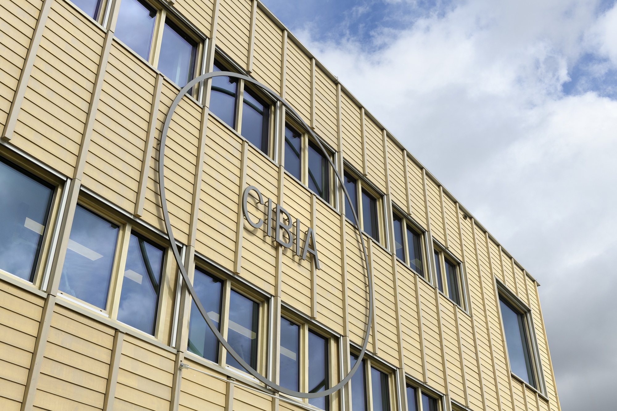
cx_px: 308
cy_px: 206
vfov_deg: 33.4
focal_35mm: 40
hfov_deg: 48.5
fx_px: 685
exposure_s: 1/200
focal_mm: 40
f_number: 16
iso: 200
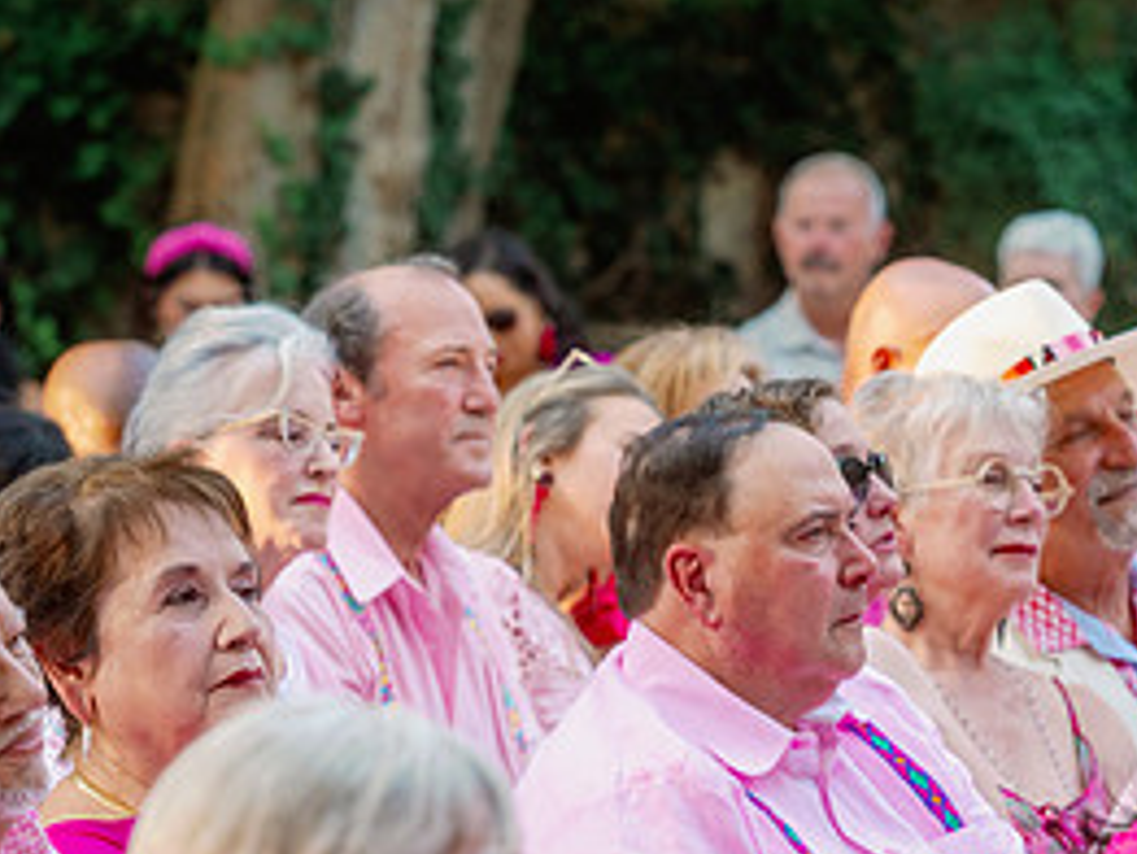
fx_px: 9464
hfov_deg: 6.9
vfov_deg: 5.2
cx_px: 793
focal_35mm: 288
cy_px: 691
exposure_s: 1/125
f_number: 3.5
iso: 640
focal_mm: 135
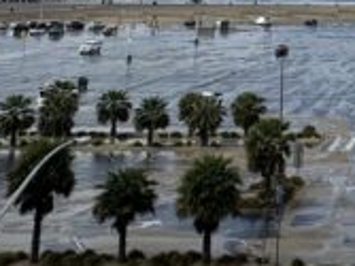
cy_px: -183
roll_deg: -0.7
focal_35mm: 86
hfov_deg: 20.5
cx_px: 483
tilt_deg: +10.0
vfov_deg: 15.3
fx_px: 881
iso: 50
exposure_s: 1/2874
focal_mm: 2.22
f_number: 2.2
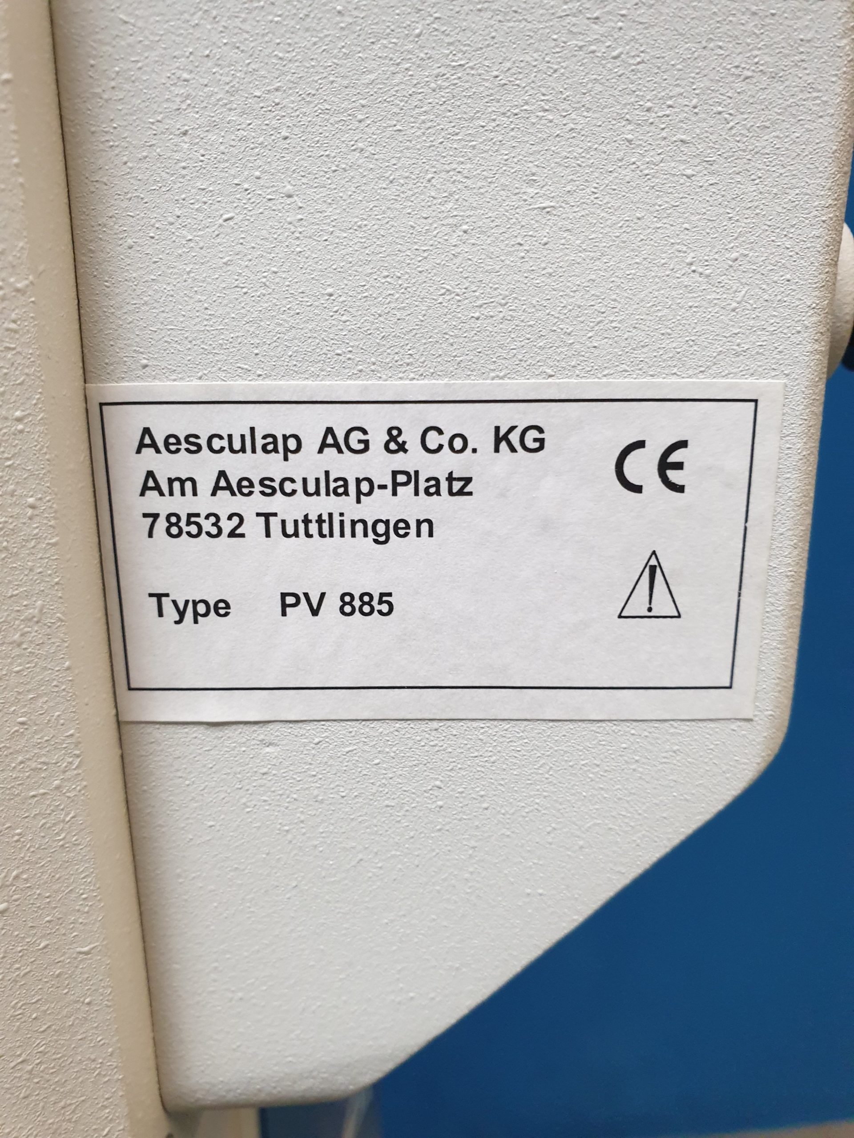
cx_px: 427
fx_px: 855
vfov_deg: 67.3
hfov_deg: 53.1
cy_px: 569
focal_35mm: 26
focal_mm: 4.3
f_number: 2.4
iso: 320
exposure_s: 1/50
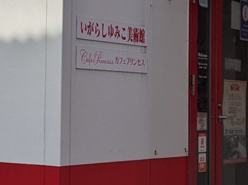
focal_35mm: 119
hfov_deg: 16.2
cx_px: -5
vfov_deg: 12.4
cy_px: 51
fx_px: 852
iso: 58
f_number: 1.8
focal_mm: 4.44
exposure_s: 1/3906
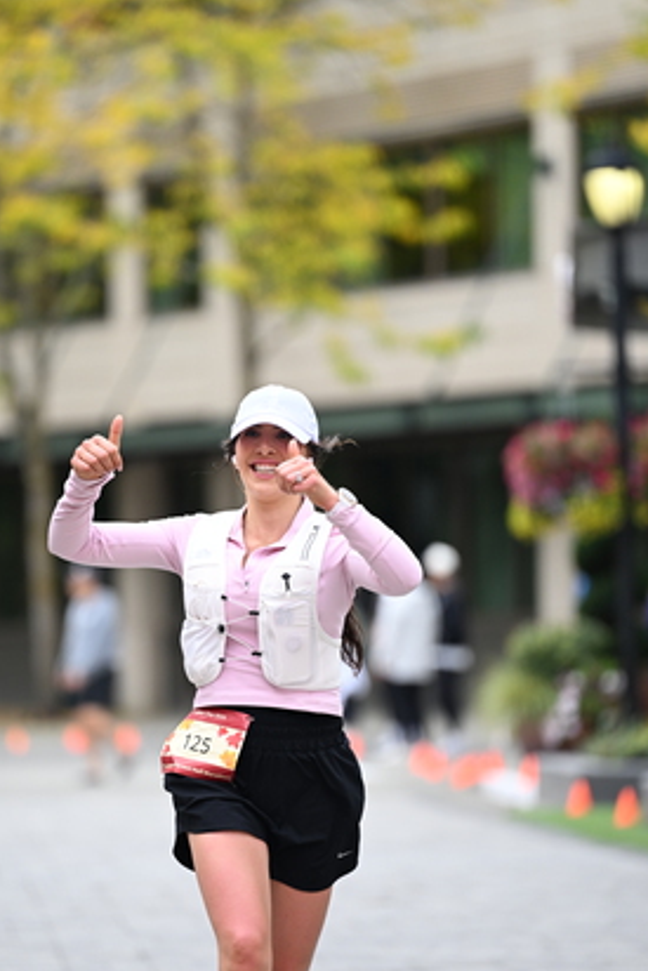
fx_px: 7202
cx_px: 263
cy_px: 563
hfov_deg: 5.2
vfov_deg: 7.7
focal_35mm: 267
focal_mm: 200
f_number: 2.8
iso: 640
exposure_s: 1/2000
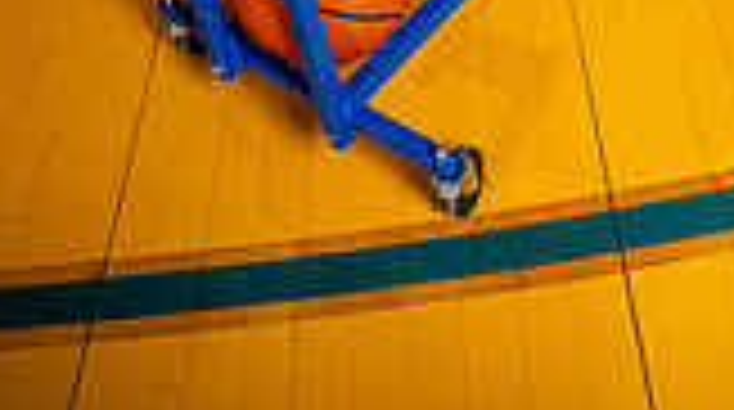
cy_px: -586
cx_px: 455
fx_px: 1127
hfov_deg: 35.9
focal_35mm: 58
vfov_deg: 14.0
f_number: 4
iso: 160
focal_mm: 20
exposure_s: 1/250
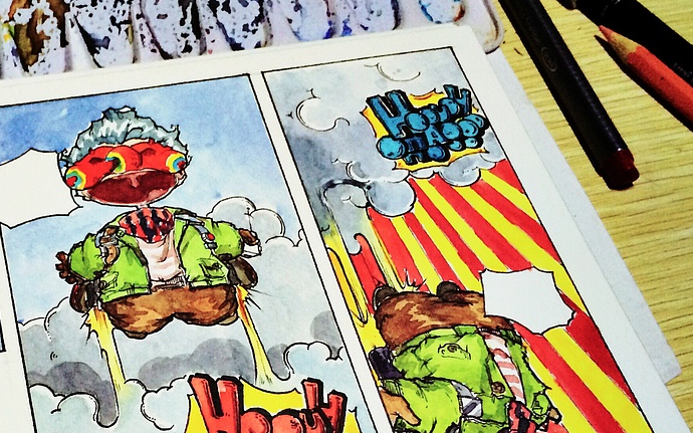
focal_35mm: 59
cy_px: 329
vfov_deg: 21.8
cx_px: 105
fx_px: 1114
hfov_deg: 33.2
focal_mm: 4.12
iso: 160
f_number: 2.2
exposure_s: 1/30
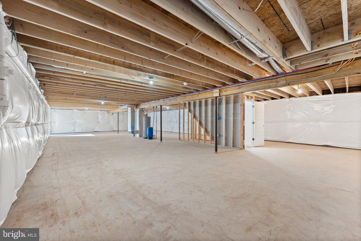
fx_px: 140
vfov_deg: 81.2
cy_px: 120
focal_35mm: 14
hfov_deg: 104.3
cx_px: 180
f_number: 8
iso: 500
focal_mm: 14
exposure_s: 1
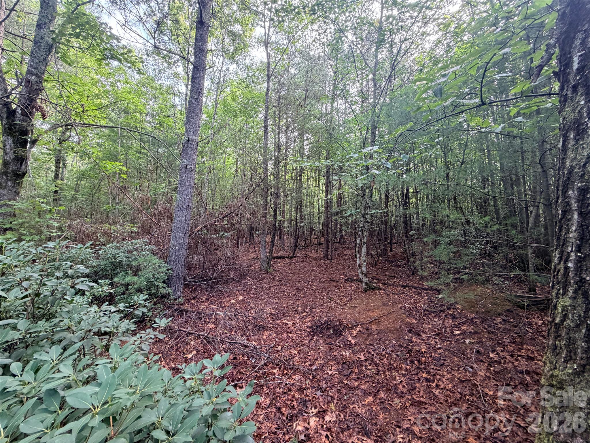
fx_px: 239
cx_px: 295
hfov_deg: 102.1
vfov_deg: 85.7
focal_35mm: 14
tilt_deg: +3.6
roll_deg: +1.0
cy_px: 222
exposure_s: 1/121
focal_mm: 2.22
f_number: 2.2
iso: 250
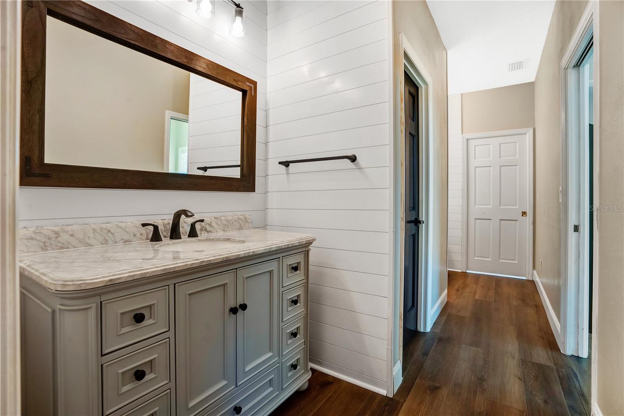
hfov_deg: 96.7
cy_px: 208
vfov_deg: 73.7
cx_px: 312
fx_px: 277
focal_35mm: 16
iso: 640
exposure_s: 1/30
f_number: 8
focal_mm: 16
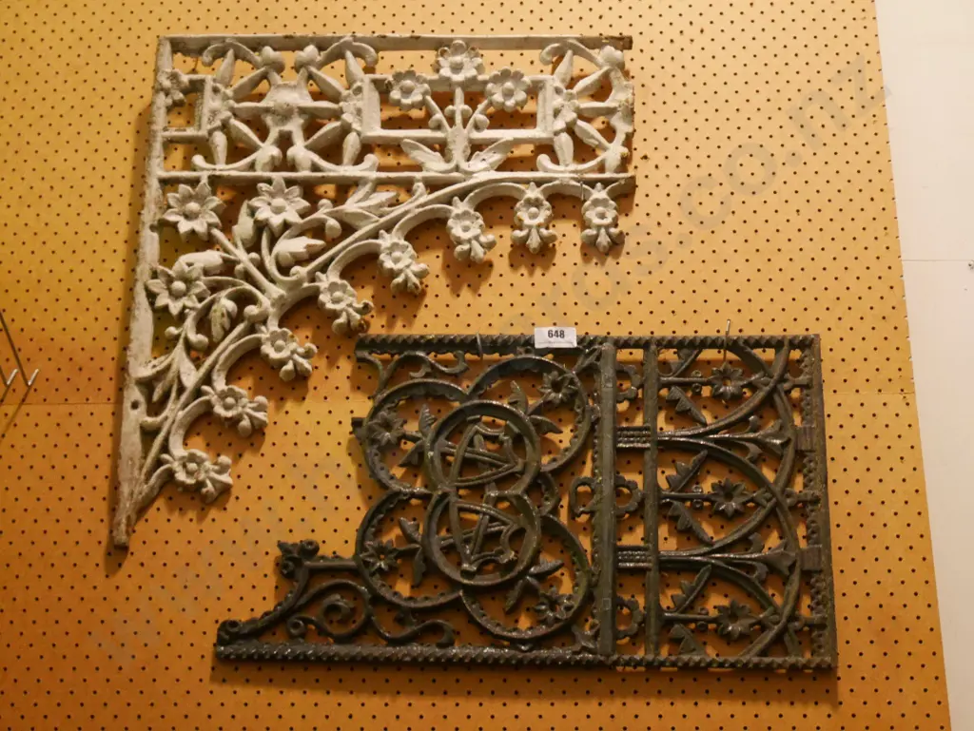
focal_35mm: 54
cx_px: 487
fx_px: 1520
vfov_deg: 27.1
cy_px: 366
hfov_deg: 35.5
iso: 3200
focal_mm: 27
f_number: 5.3
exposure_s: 1/125
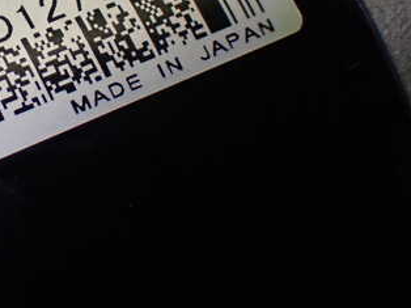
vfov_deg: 13.2
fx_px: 1317
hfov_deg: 17.4
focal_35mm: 111
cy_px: 51
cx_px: 30
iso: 500
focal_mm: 10.35
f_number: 3.5
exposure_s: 1/250
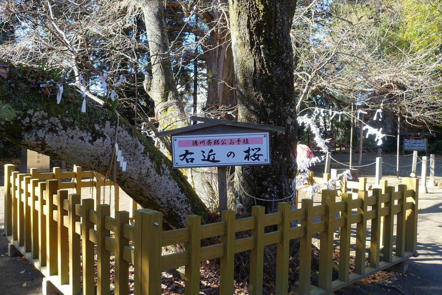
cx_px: 221
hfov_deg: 60.3
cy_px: 148
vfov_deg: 42.3
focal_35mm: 31
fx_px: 381
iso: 125
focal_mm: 11.45
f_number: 4
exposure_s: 1/160
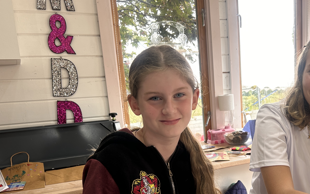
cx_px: 215
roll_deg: +3.1
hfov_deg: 47.2
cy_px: 160
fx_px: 346
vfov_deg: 30.4
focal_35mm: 41
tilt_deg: -11.3
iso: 32
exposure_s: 1/145
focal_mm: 5.7
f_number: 1.5
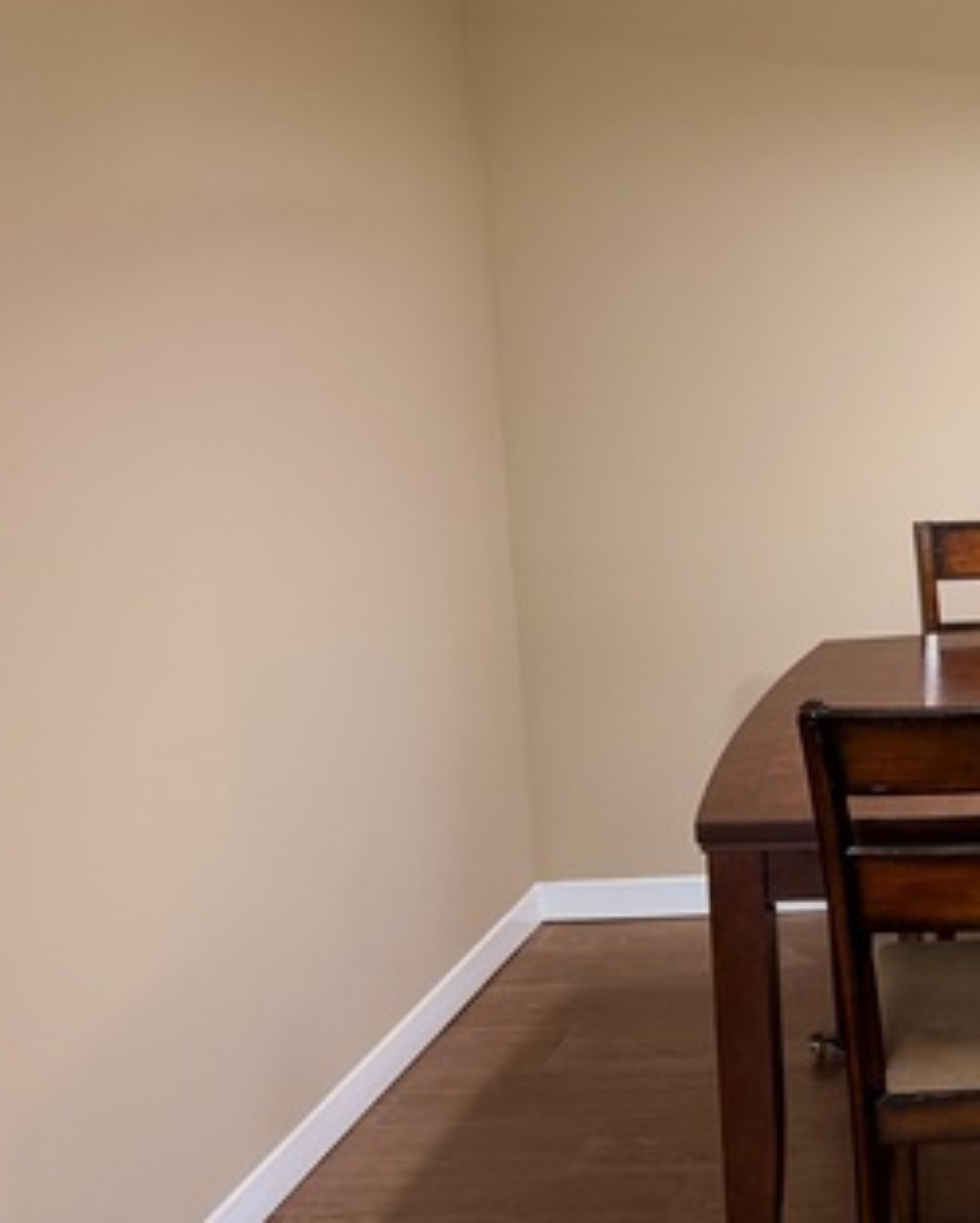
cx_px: 1252
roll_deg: +2.2
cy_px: 451
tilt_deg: -8.1
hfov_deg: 26.1
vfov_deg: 37.1
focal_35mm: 50
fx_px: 1811
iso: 320
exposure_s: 1/60
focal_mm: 6.76
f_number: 1.78
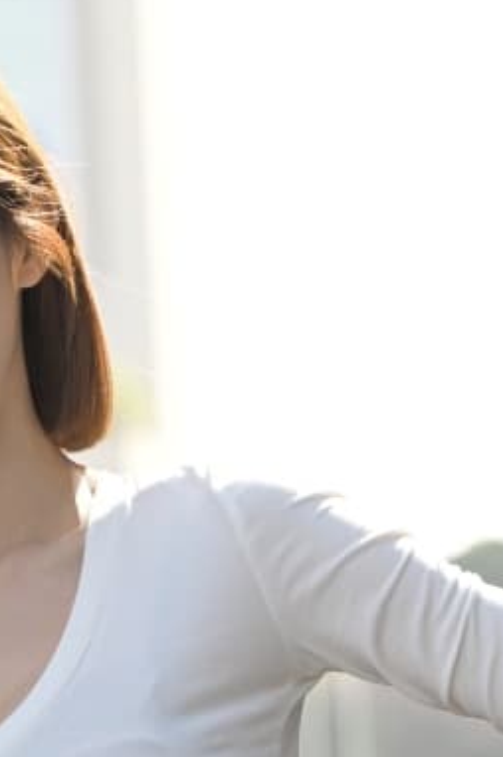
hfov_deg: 3.3
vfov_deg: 4.9
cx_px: 202
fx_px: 8713
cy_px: 1579
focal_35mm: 415
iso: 200
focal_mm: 88
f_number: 4
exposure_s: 1/400
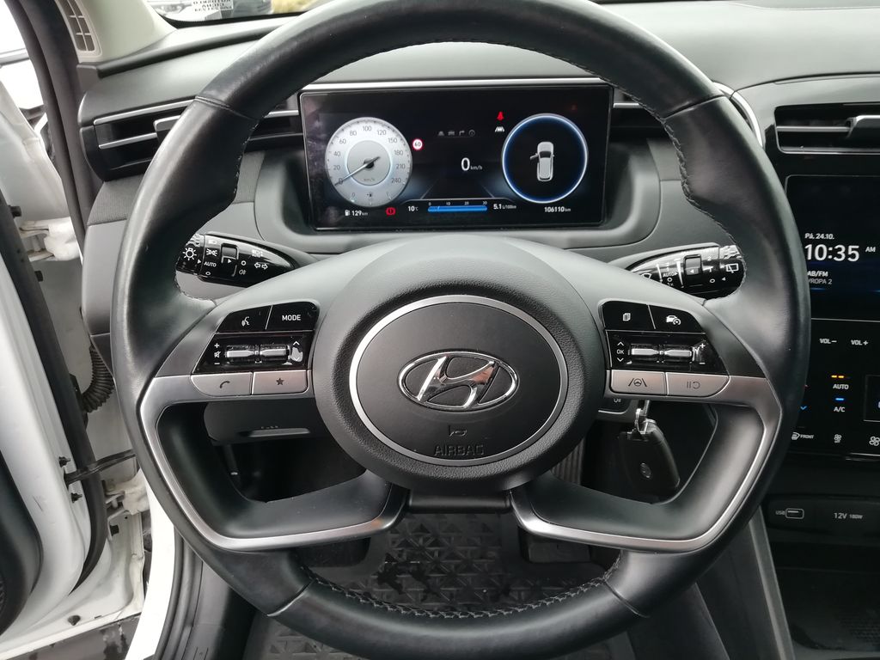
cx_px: 440
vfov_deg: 53.1
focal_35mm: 26
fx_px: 661
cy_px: 330
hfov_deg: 67.3
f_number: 2.2
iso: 100
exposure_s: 1/60
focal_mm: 3.21
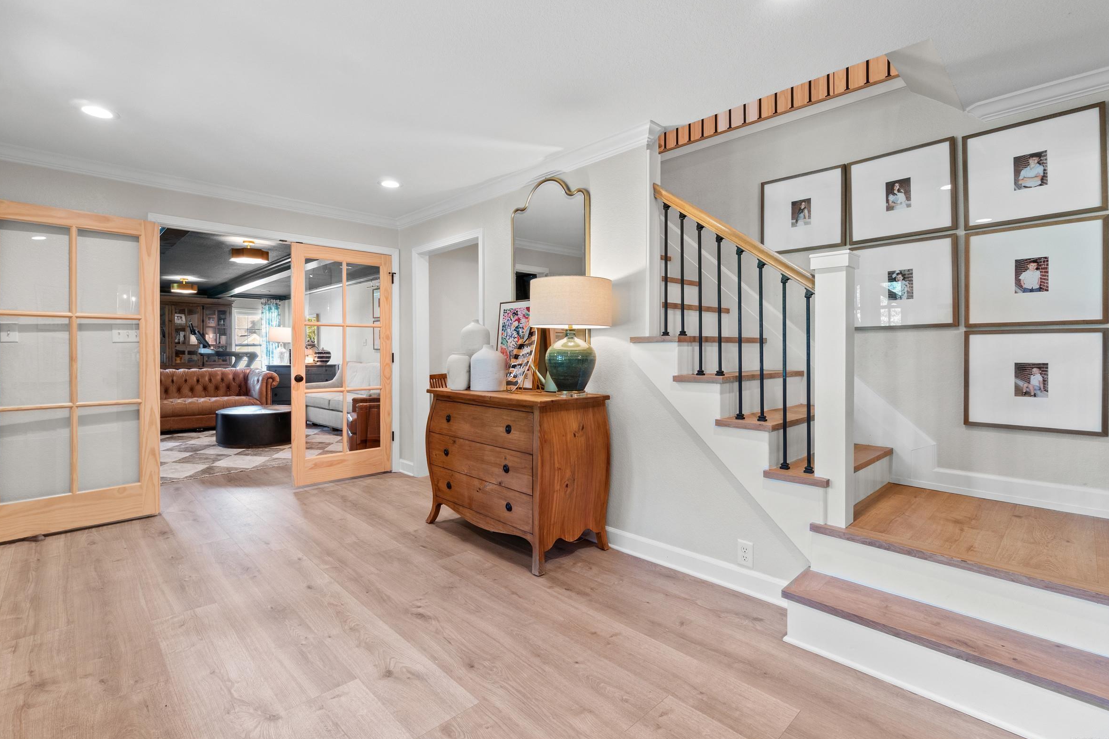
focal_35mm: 16
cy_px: 352
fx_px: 493
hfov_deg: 96.7
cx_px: 526
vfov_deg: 73.7
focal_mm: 10
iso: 250
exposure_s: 1/1.25
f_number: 9
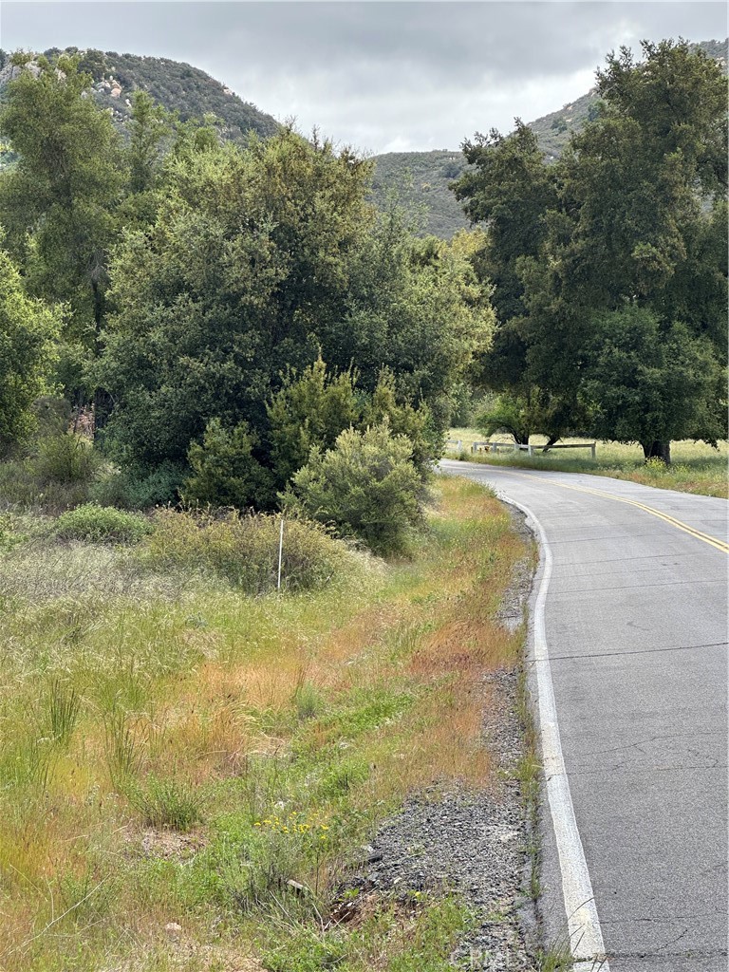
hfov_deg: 19.1
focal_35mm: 77
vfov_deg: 25.3
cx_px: 364
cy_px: 486
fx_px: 2162
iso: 32
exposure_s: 1/189
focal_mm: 9
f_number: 2.8
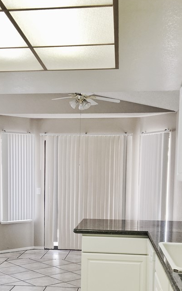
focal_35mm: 49
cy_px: 212
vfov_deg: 40.1
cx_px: 69
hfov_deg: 26.3
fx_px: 388
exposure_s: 1/40
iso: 25
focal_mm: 4.15
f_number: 2.2
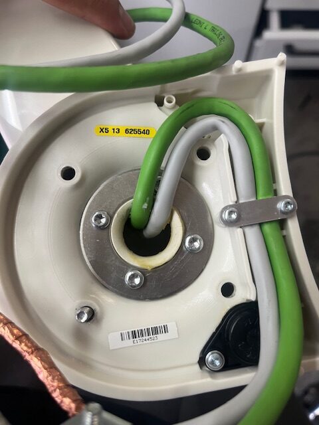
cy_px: 212
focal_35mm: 26
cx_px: 160
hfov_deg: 53.1
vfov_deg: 67.3
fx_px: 319
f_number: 1.6
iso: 64
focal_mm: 5.1
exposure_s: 1/50
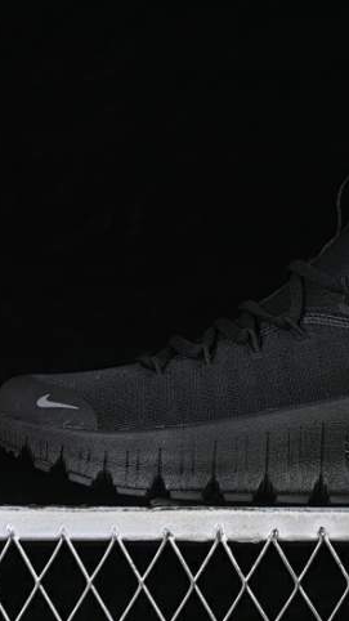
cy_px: 310
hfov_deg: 10.1
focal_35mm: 119
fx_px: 1958
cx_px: 317
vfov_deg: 18.0
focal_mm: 50
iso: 160
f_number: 6.3
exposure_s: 1/60
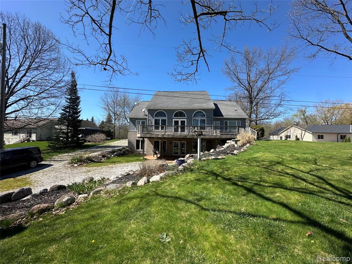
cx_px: 176
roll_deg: -0.7
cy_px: 132
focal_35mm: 14
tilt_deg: +2.4
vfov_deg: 85.7
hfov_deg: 102.1
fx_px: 142
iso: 40
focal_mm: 2.22
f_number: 2.2
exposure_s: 1/1147
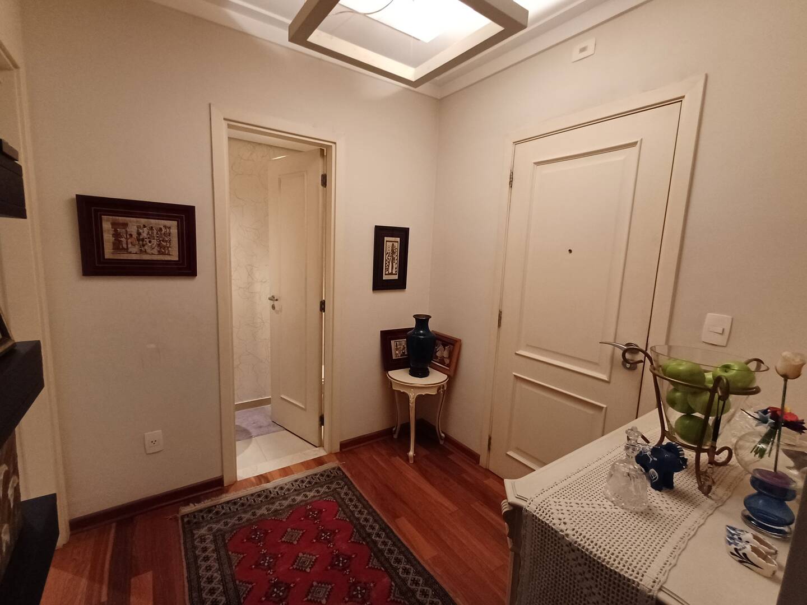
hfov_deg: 94.5
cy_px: 302
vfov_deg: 78.1
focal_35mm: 16
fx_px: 373
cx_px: 404
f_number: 2.2
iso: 200
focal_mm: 1.64
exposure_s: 1/30
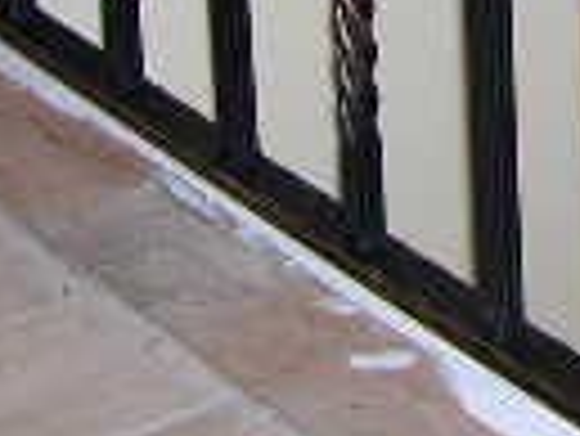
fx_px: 3170
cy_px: -490
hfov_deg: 9.9
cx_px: 1034
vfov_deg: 7.5
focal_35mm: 189
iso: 100
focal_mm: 8
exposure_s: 1/60
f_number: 2.8
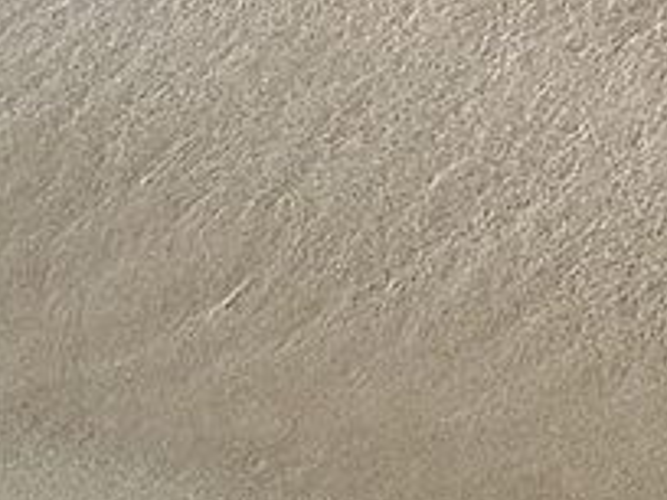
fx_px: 1696
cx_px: 927
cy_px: -312
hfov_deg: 19.9
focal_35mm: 88
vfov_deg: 15.2
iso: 32
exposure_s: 1/846
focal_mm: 3
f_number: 2
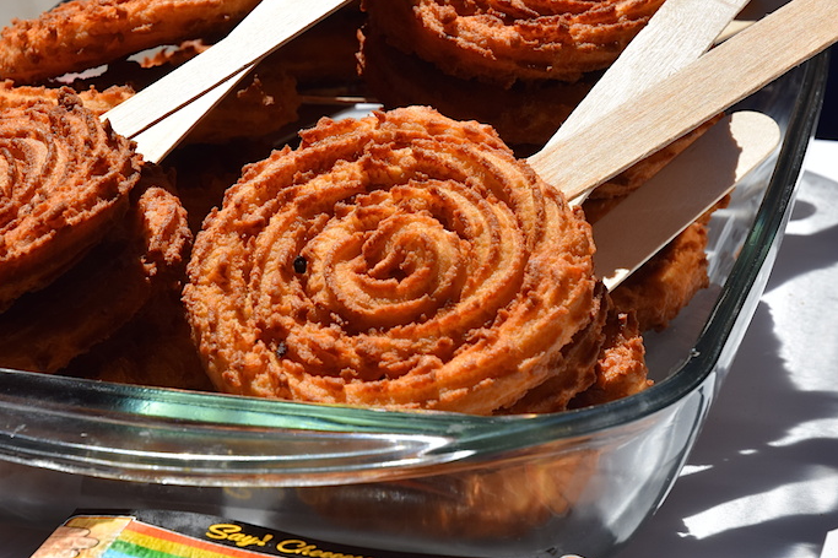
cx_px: 324
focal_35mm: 124
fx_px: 2880
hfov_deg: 16.5
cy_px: 167
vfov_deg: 11.1
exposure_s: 1/500
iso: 200
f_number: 11
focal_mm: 55
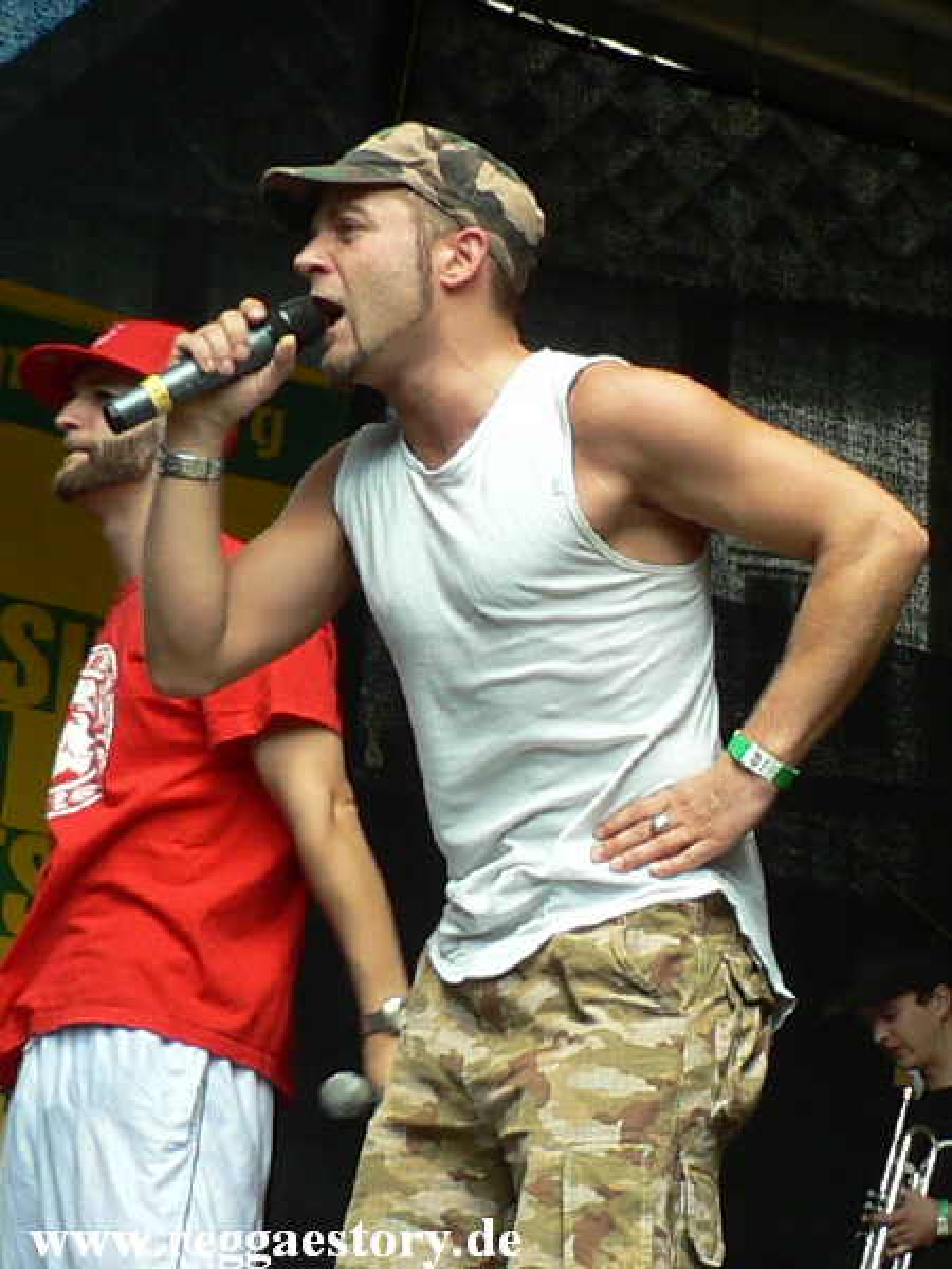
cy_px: 634
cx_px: 476
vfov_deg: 52.6
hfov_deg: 40.7
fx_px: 1283
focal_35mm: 35
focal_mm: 6
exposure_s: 1/100
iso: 64
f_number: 2.8
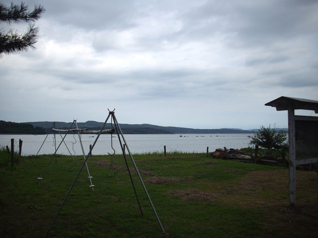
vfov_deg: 38.7
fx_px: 340
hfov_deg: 50.1
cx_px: 159
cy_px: 119
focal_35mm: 37
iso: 80
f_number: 5.6
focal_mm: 6.2
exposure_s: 1/320
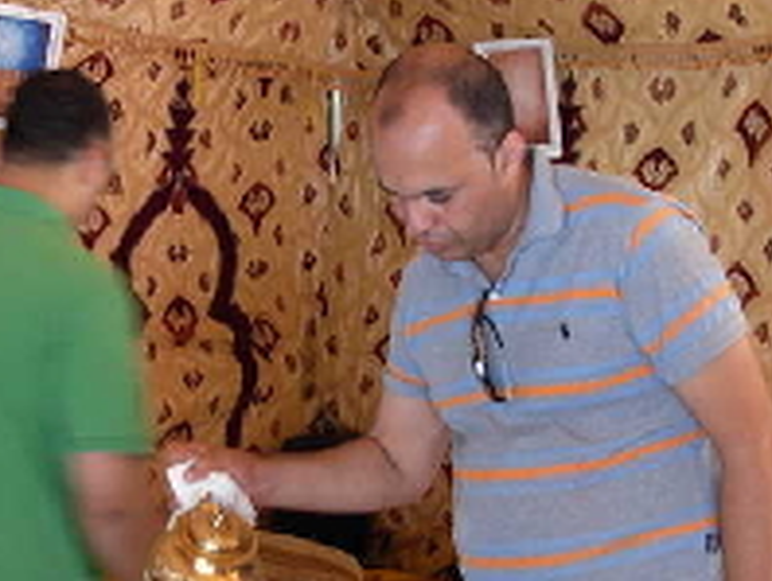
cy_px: 328
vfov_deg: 16.1
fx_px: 2054
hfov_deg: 20.9
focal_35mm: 92
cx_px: 117
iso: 79
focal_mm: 6.3
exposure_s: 1/14.6
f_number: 2.9
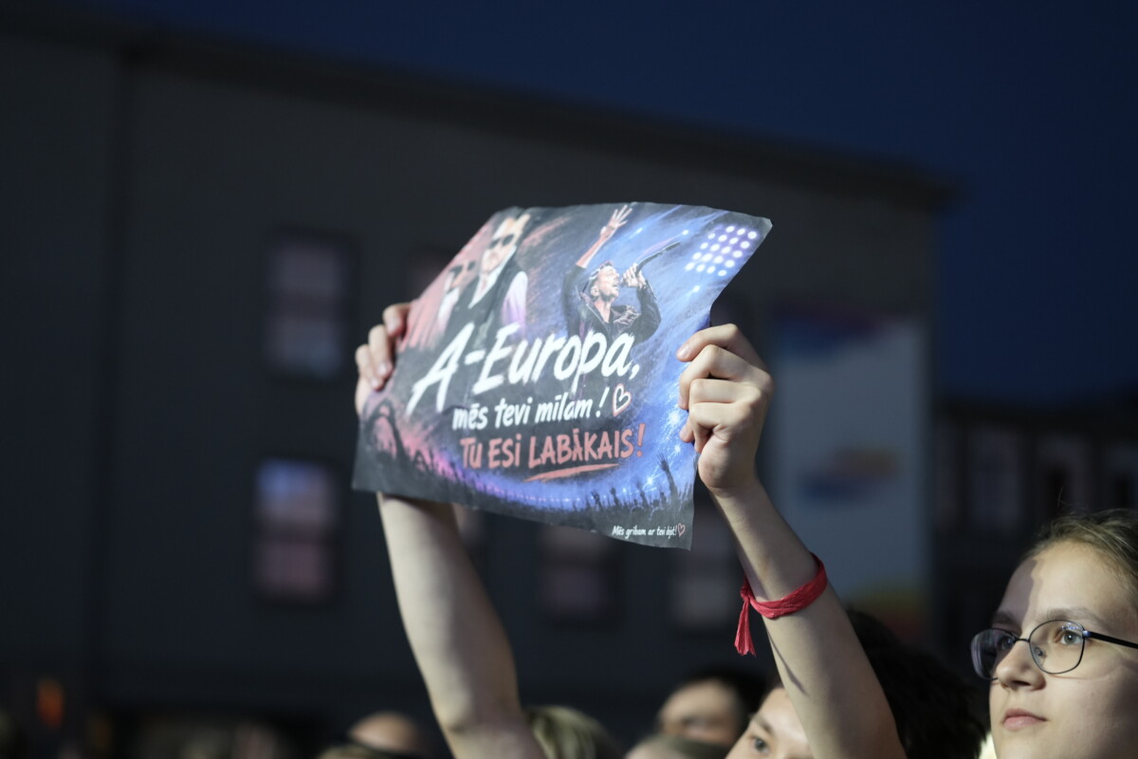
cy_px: 380
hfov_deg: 28.8
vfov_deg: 19.5
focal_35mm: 70
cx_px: 569
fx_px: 2213
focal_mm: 70
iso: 1600
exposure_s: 1/200
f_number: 2.8
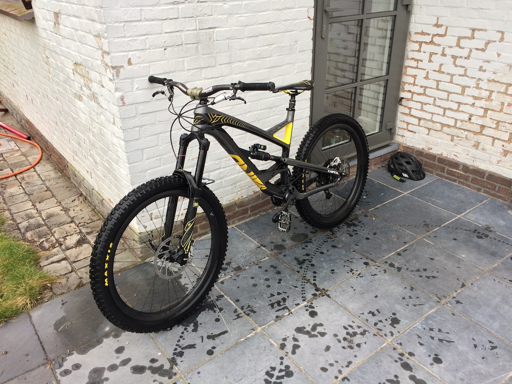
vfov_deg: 48.2
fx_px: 429
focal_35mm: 29
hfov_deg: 61.7
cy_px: 192
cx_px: 256
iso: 64
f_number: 2.2
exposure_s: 1/100
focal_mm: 4.15
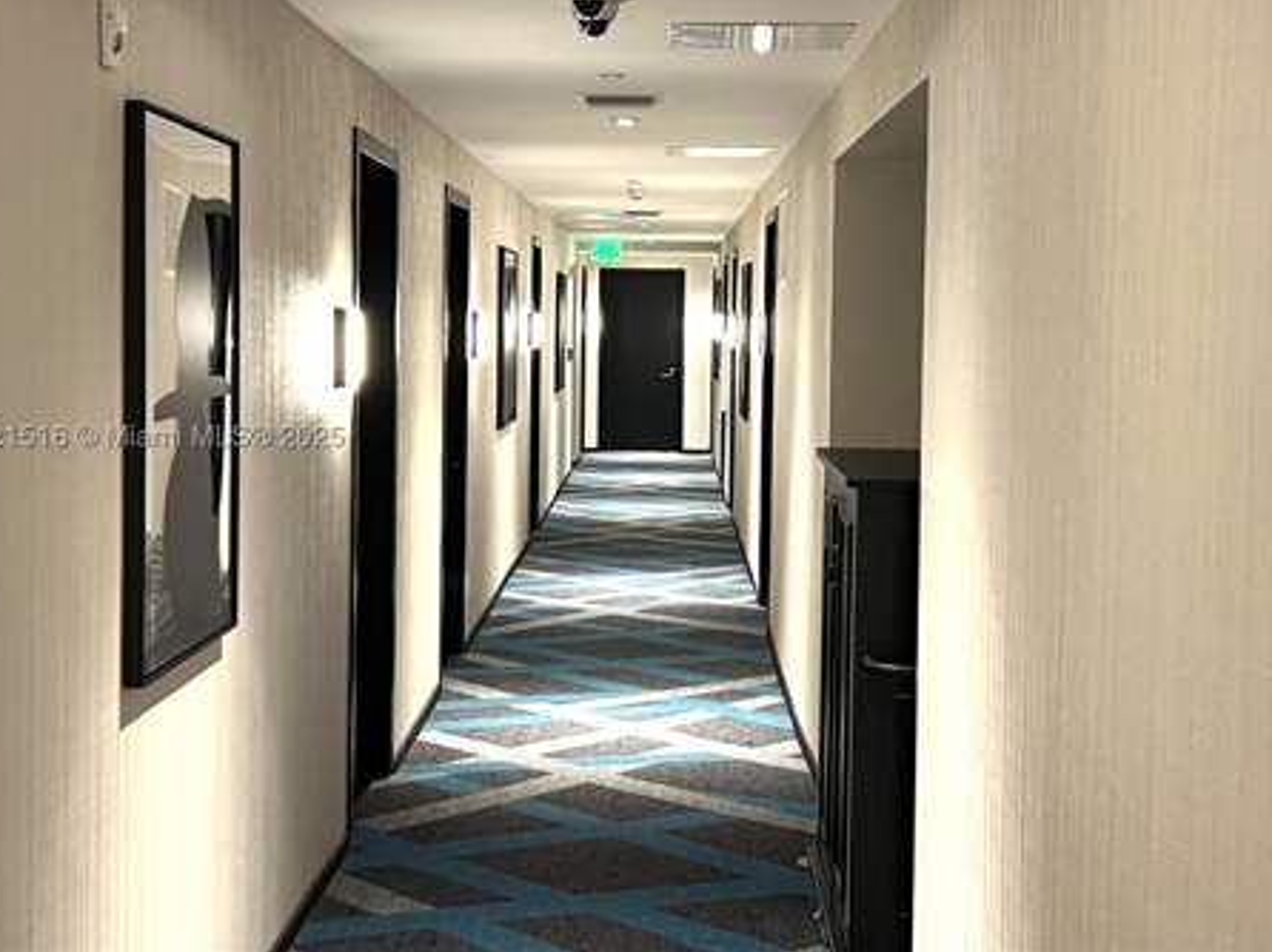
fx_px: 2057
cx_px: 596
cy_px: 442
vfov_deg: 26.1
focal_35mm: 56
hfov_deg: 34.4
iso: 320
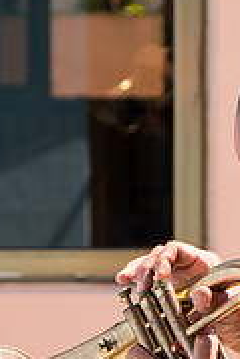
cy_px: 329
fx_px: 2096
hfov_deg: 6.5
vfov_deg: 9.7
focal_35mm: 210
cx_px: 270
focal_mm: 55
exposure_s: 1/1200
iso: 400
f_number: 4
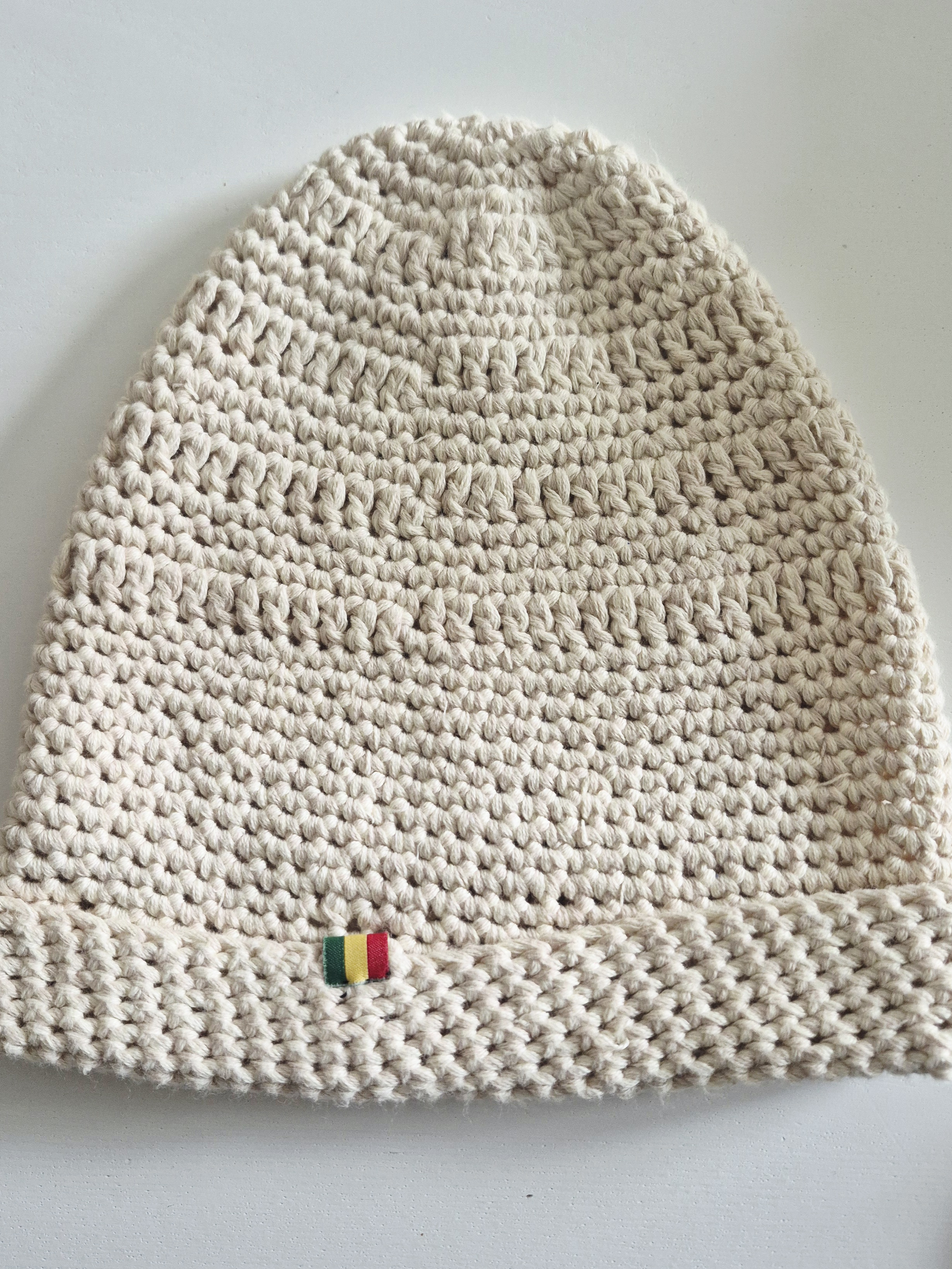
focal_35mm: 28
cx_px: 456
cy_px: 636
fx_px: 1027
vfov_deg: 63.4
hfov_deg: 49.7
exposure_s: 1/100
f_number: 1.8
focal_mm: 5.4
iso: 500
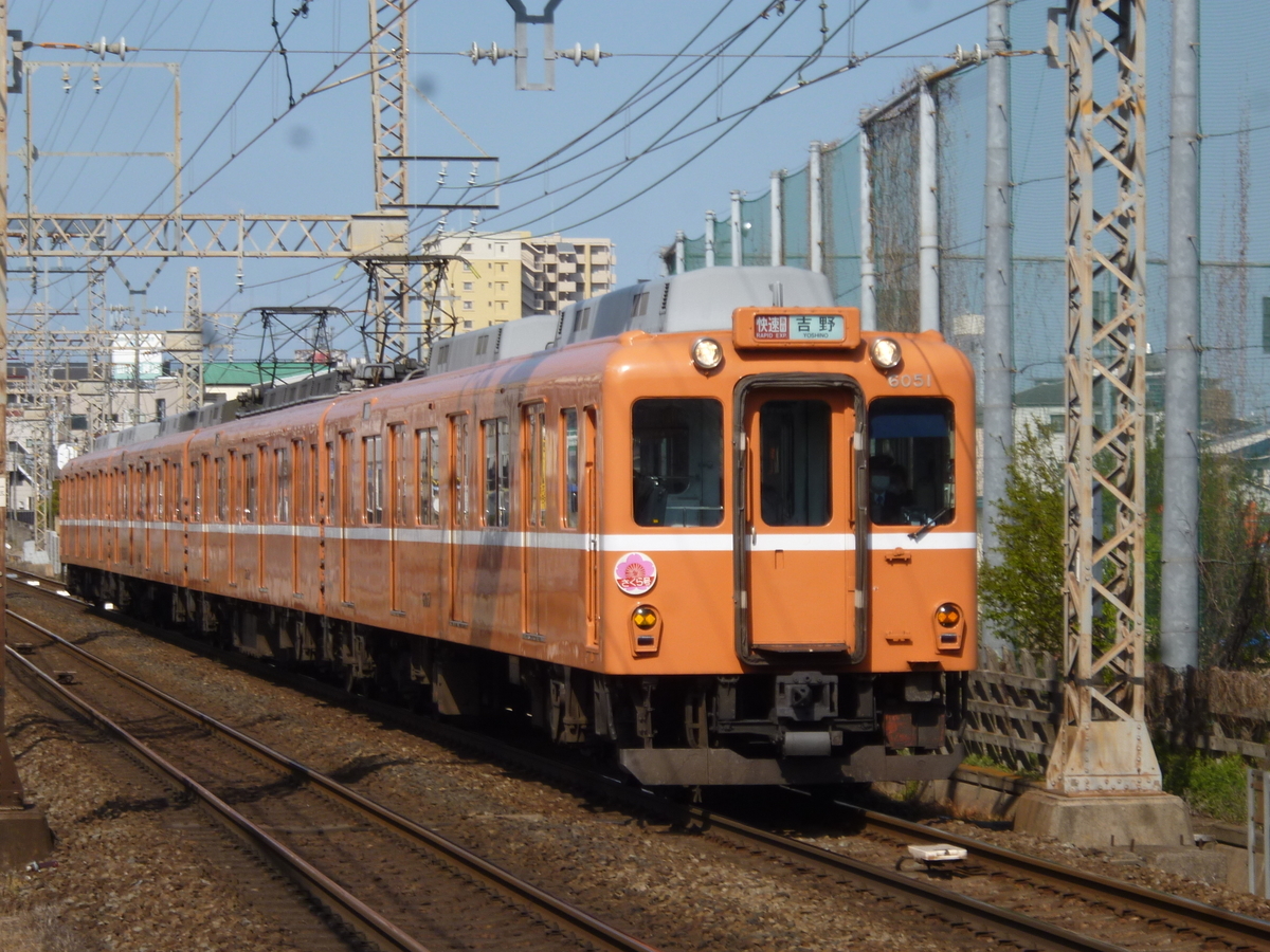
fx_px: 4806
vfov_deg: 11.3
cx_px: 635
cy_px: 476
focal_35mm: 131
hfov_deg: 15.1
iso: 100
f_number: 6.5
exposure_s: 1/320
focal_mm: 20
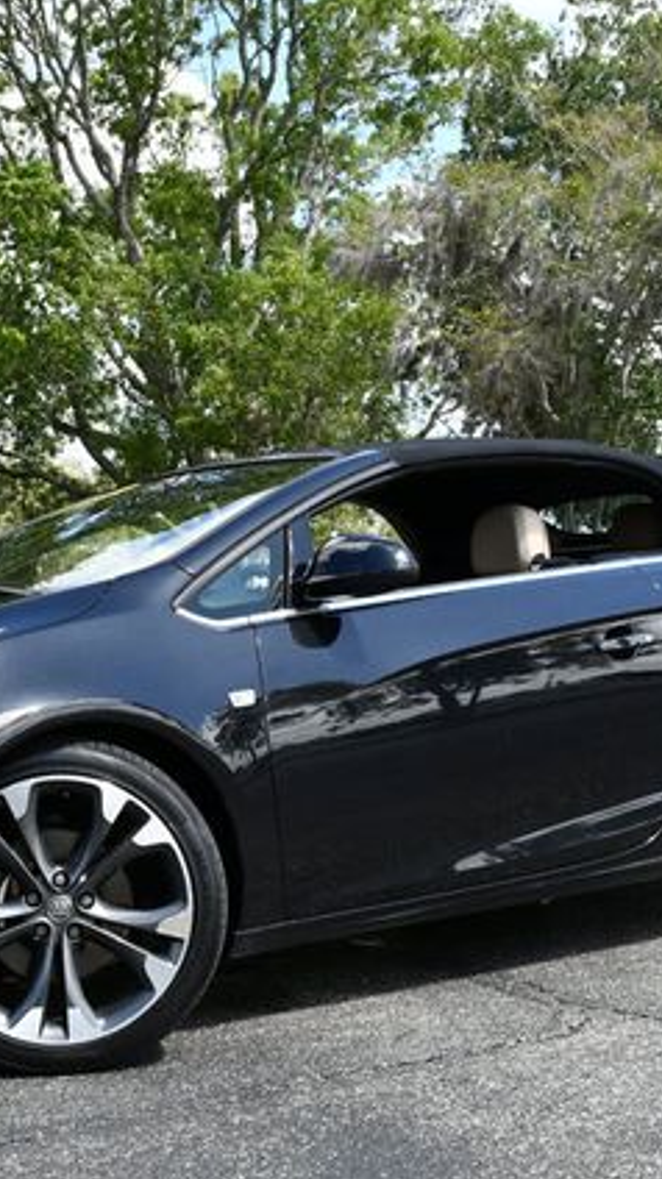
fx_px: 1782
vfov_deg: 36.6
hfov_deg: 20.9
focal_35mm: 57
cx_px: 203
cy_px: 590
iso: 200
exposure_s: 1/250
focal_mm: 18
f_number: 7.1
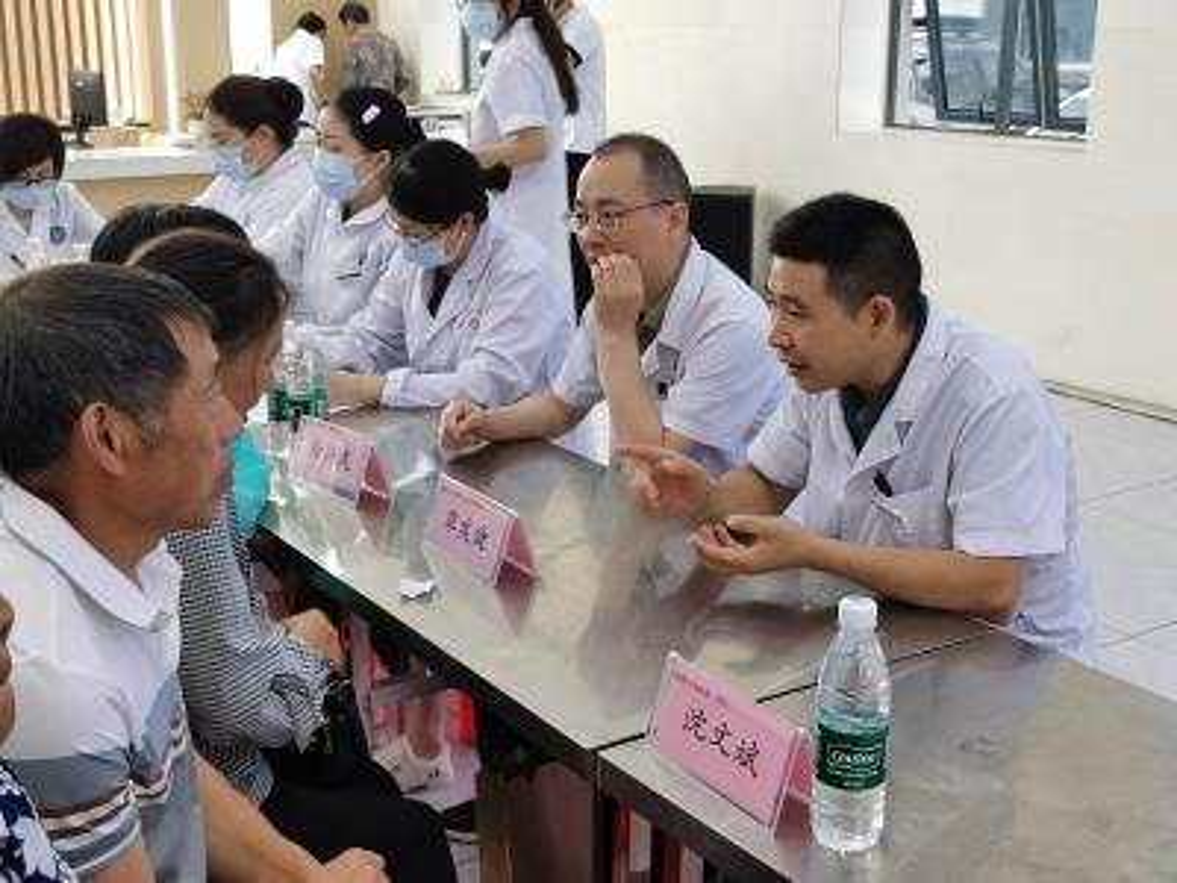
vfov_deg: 30.9
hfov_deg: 40.4
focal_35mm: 47
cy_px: 442
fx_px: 1598
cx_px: 588
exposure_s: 1/50
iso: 125
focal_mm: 5.56
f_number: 1.6
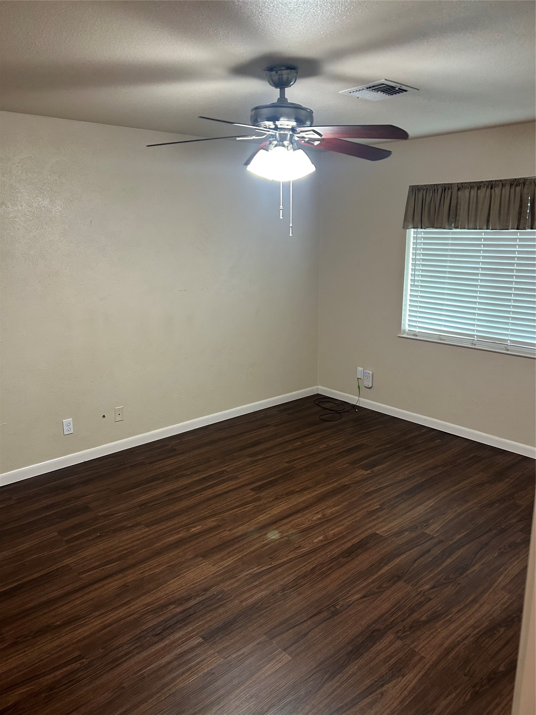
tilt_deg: -12.2
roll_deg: -1.1
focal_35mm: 26
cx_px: 268
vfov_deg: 67.3
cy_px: 358
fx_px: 537
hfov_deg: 53.1
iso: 125
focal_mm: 5.7
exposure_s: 1/60
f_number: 1.5
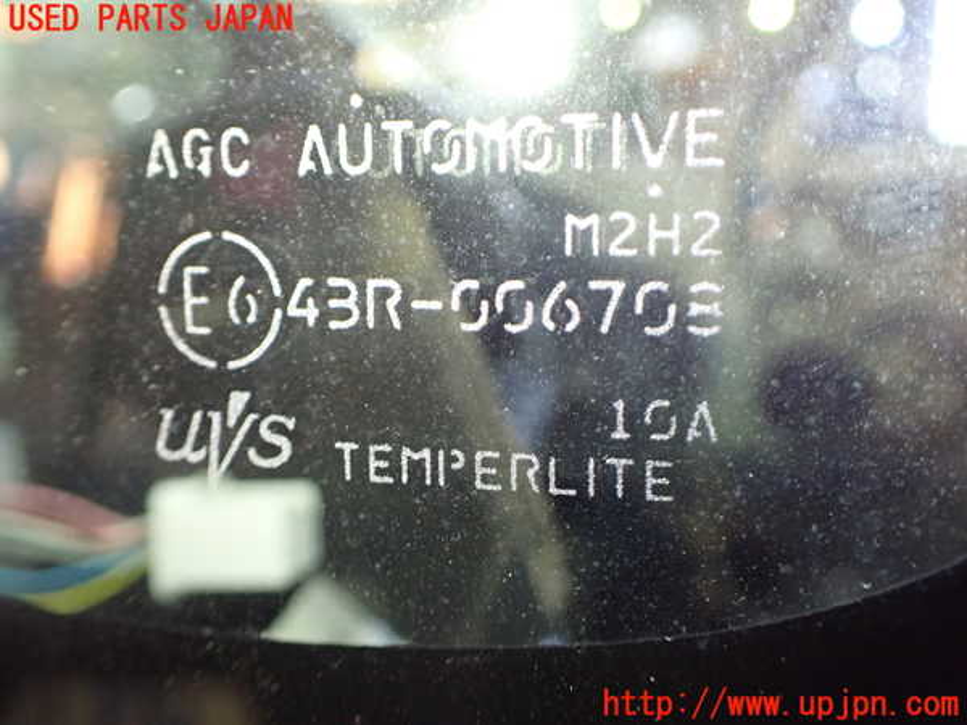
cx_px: 484
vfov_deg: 46.8
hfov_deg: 60.0
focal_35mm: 30
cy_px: 362
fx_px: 838
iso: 800
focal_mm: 5.4
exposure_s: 1/80
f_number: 2.3
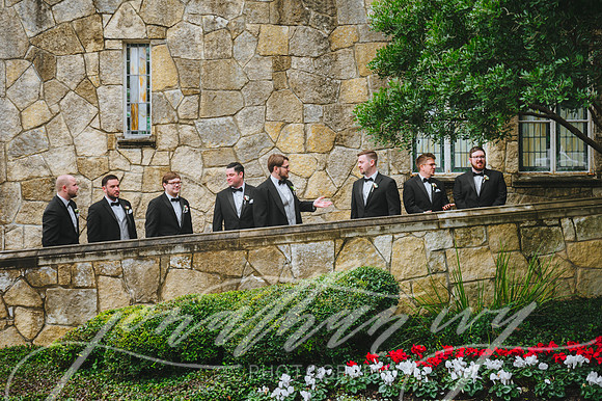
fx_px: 794
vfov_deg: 28.3
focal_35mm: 48
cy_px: 189
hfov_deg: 41.5
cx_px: 284
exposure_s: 1/320
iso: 250
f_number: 3.5
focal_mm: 45
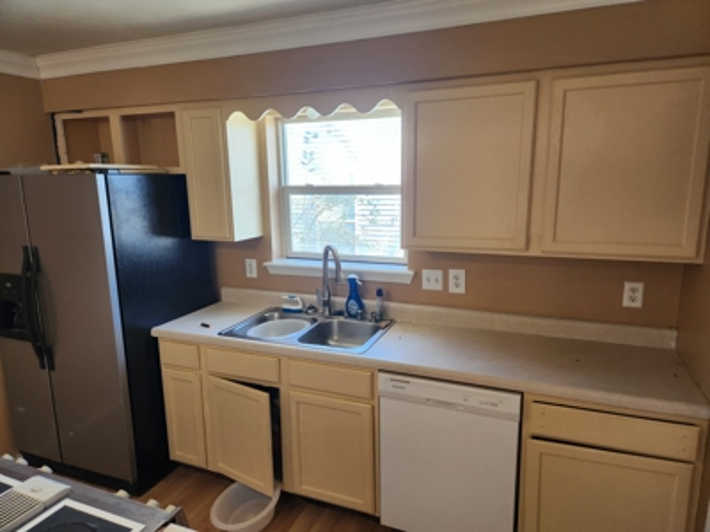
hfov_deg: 73.9
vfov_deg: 58.9
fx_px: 472
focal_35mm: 23
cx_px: 355
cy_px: 266
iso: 200
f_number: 1.8
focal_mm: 5.4
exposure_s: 1/120
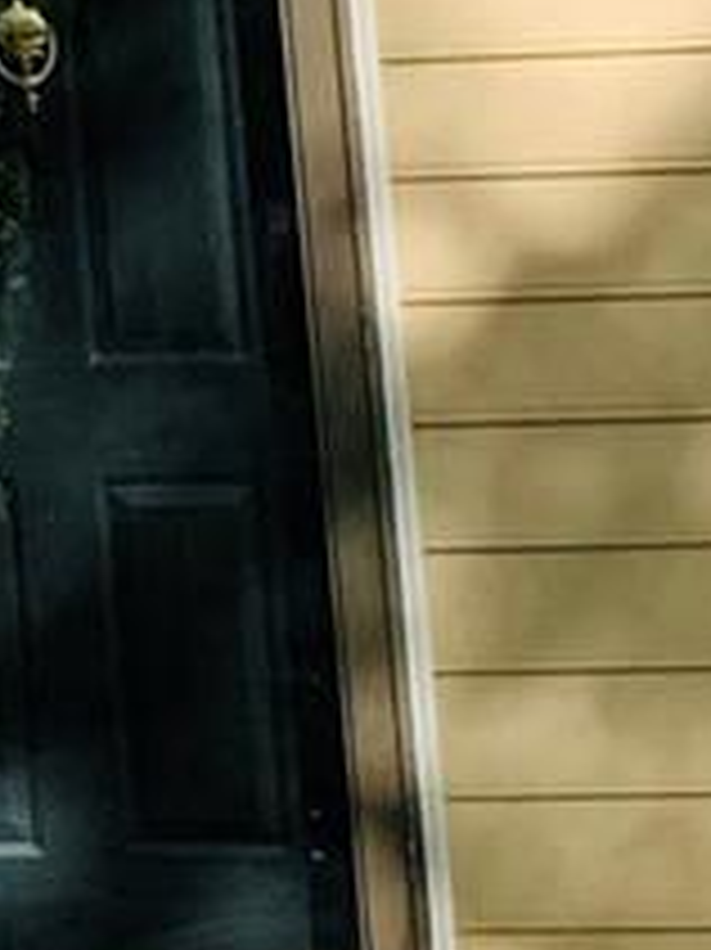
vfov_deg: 10.0
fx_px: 5181
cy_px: -594
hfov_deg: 7.3
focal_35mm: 189
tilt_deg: +12.9
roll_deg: +1.8
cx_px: -1134
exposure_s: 1/727
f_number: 1.8
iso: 25
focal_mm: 4.25
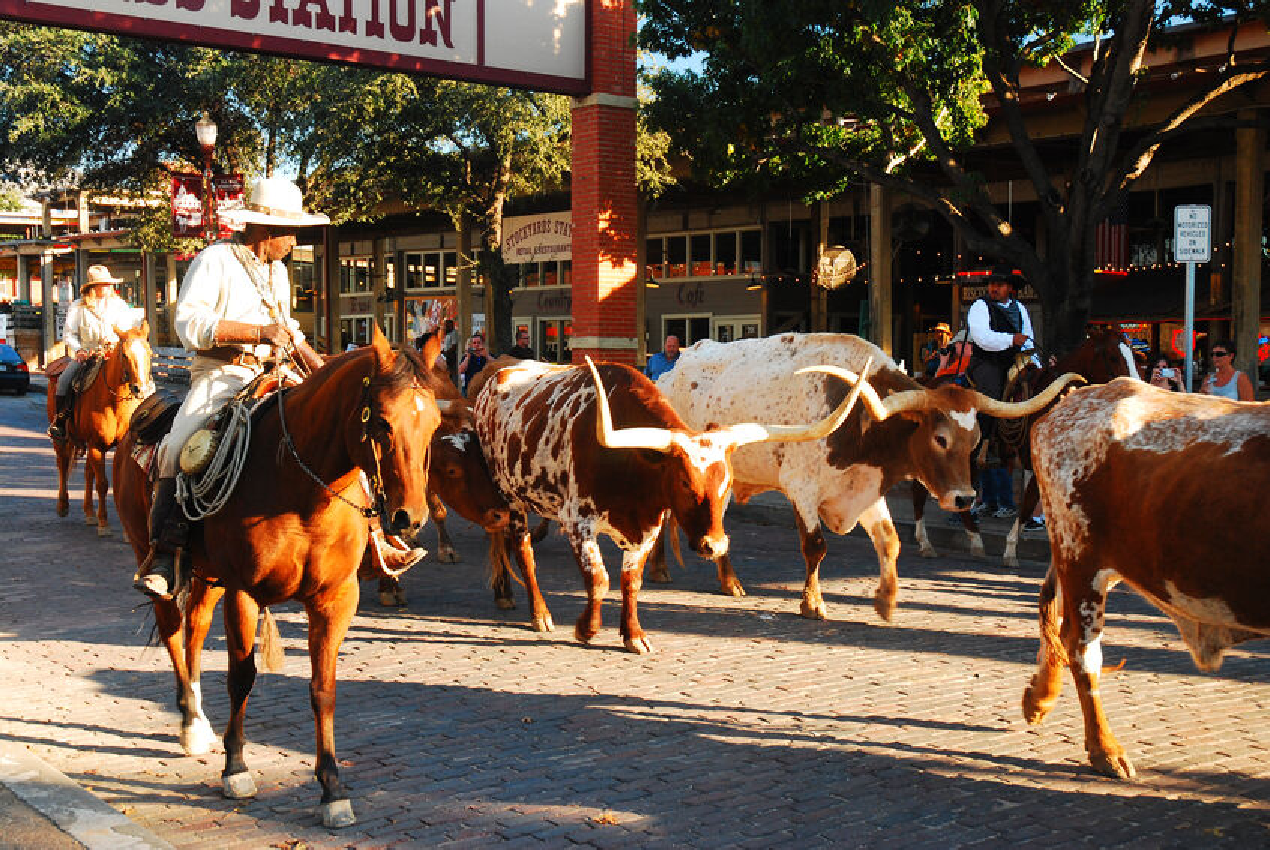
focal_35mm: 46
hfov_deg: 42.3
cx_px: 635
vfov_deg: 29.0
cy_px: 425
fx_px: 1642
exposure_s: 1/80
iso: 400
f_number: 6.3
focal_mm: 31
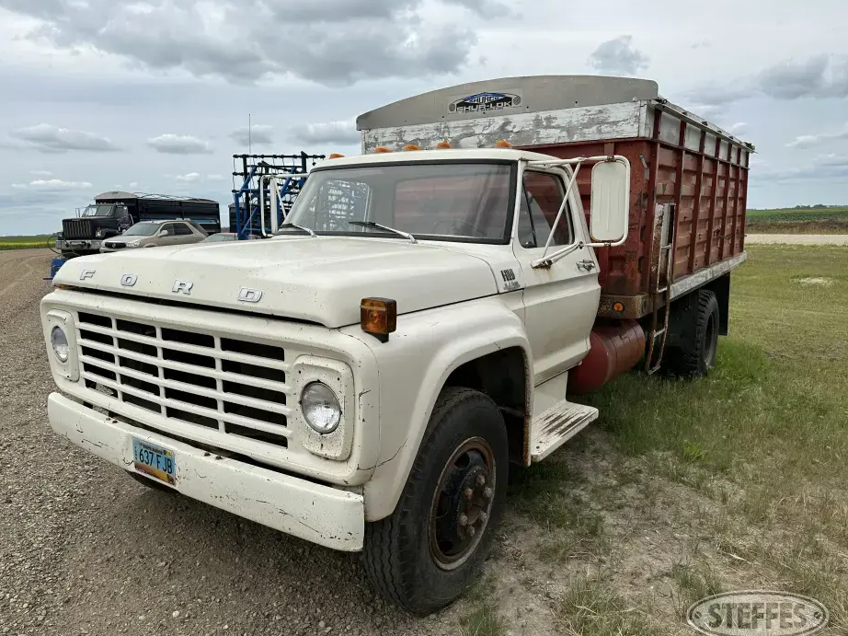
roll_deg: +4.4
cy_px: 321
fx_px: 612
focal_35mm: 25
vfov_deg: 54.9
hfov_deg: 69.4
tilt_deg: -7.1
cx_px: 407
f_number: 1.78
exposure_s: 1/5525
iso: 80
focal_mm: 6.86
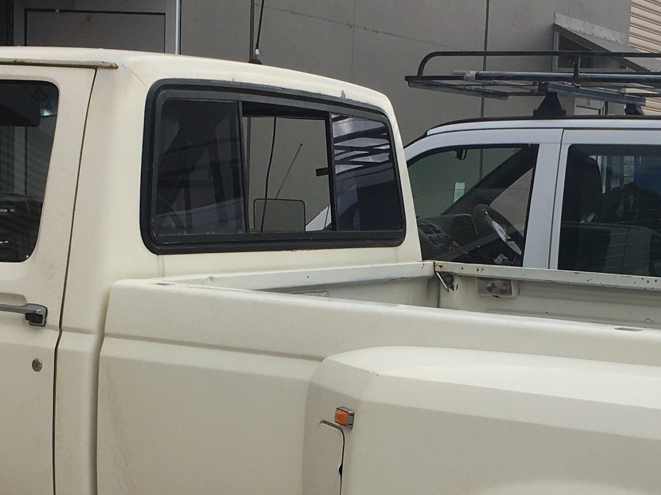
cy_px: 415
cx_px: 365
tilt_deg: -7.6
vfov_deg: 17.0
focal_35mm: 86
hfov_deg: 22.7
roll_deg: -2.0
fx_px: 1642
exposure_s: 1/1068
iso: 25
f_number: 2.2
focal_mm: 4.15
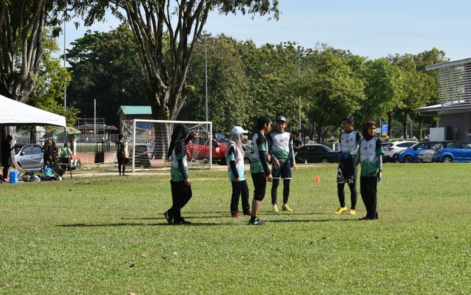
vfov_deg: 13.9
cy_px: 129
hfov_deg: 22.1
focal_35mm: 94
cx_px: 269
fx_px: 1207
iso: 200
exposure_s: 1/400
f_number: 10
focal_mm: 70
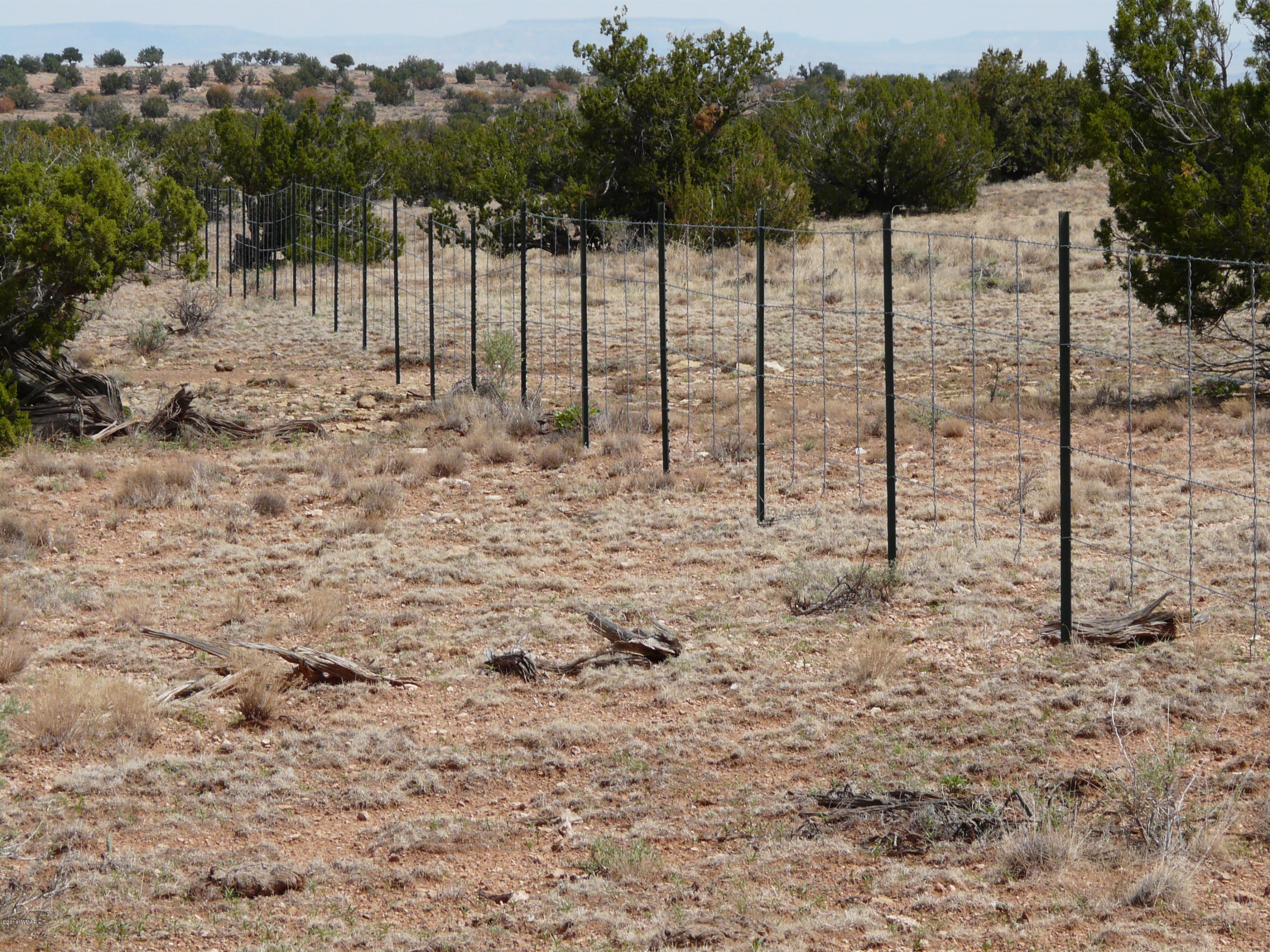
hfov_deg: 9.1
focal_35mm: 218
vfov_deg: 6.8
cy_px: 476
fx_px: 7998
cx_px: 635
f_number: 5.6
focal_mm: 35.9
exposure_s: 1/500
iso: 100
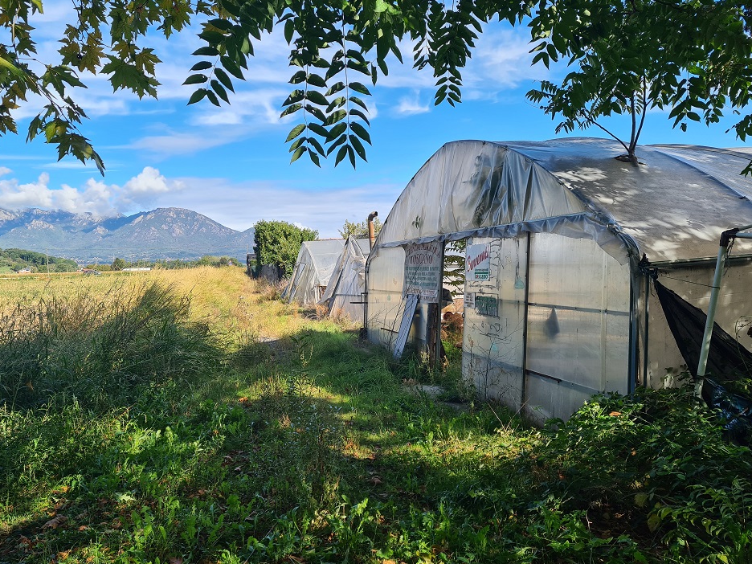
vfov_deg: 49.7
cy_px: 291
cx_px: 361
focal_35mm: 28
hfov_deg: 63.4
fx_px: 608
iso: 50
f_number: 1.8
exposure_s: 1/1332
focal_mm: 5.4
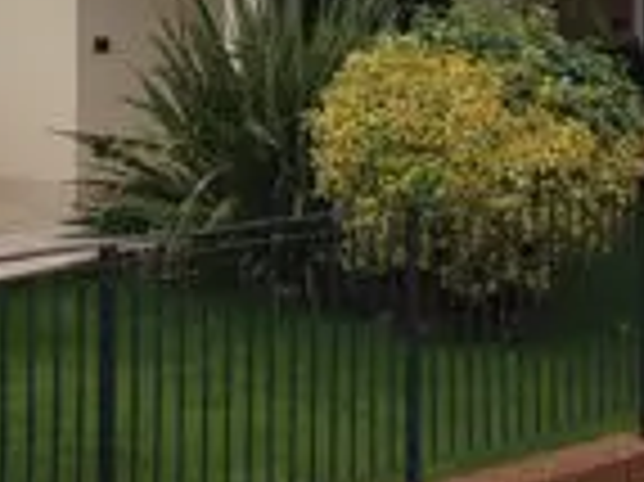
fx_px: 2379
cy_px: -144
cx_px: 187
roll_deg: -1.9
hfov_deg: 15.4
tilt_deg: +2.1
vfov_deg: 11.3
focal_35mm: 128
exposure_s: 1/623
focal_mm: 4.12
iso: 50
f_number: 2.4
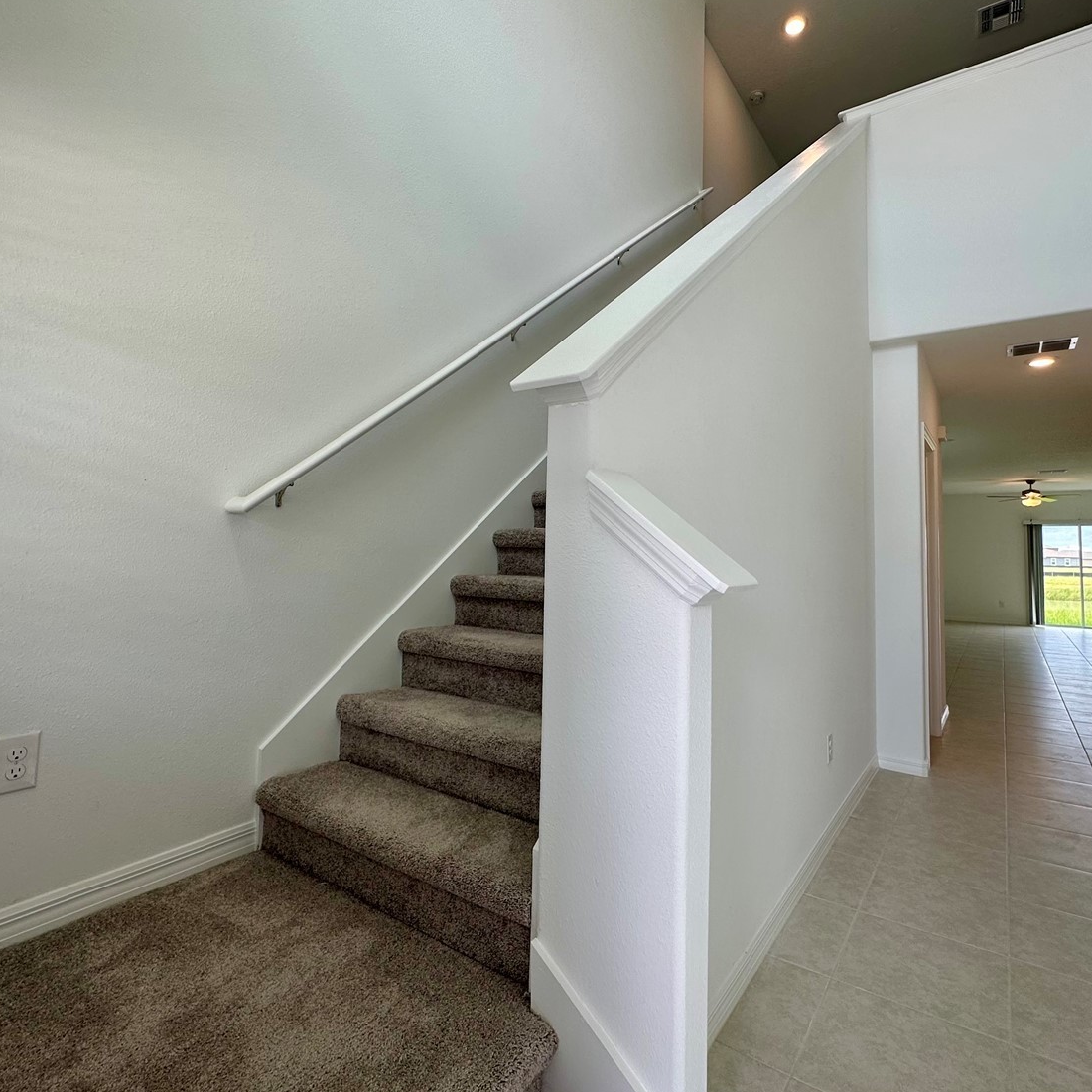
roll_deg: -1.4
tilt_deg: +3.5
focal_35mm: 18
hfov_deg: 80.7
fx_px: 642
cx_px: 567
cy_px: 503
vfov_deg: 80.6
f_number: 2.2
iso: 40
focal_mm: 2.22
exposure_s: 1/120
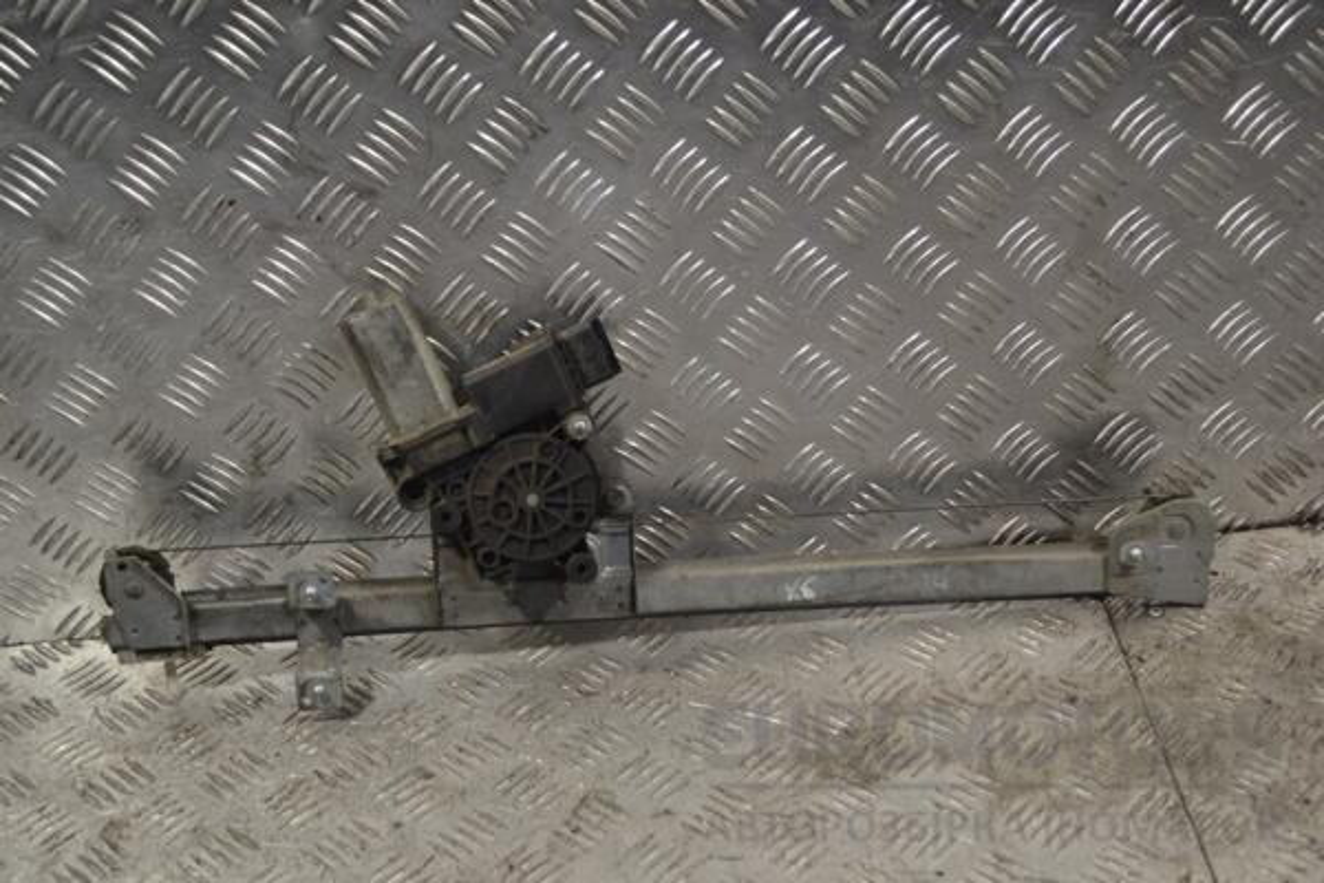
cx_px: 662
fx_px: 1876
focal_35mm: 51
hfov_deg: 38.9
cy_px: 442
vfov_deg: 26.5
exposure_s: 1/100
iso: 400
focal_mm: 34
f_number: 5
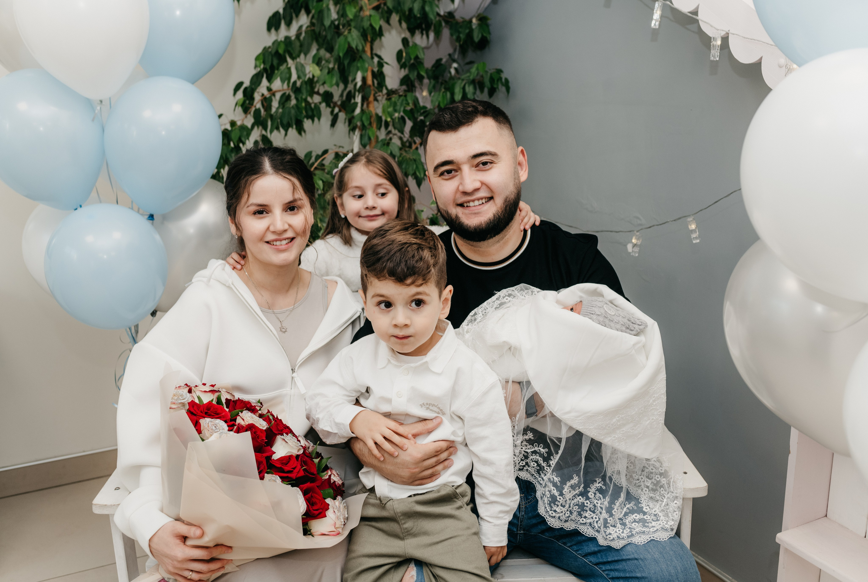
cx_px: 418
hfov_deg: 52.7
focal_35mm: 36
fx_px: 876
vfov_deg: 36.8
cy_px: 282
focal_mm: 35
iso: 400
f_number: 4
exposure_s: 1/160
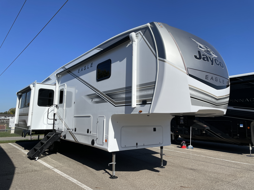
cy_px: 95
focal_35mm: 26
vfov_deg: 53.1
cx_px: 127
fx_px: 191
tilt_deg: +8.2
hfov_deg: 67.3
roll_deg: -0.3
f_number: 1.6
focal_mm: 4.2
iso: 32
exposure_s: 1/5814
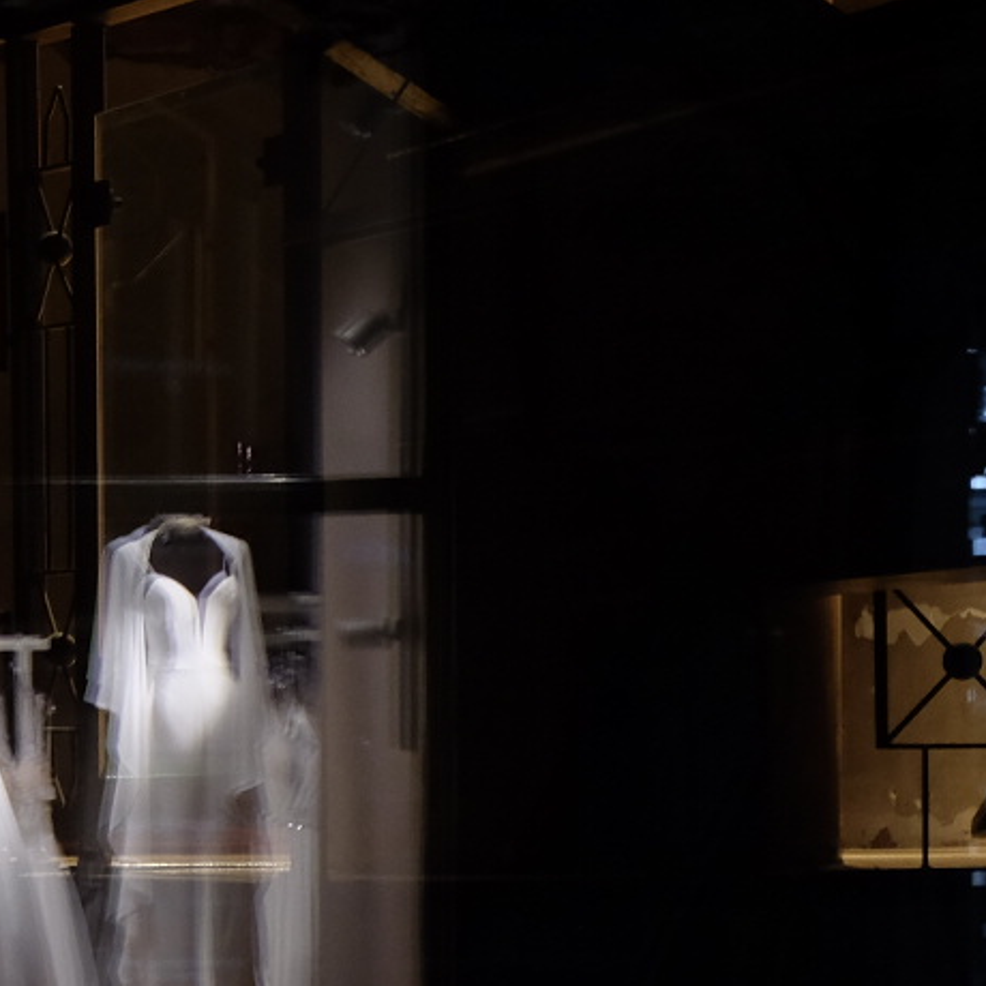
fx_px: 7928
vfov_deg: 7.1
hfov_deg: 7.0
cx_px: -639
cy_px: 806
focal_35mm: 246
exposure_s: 1/30
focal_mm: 50
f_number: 5.6
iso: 800
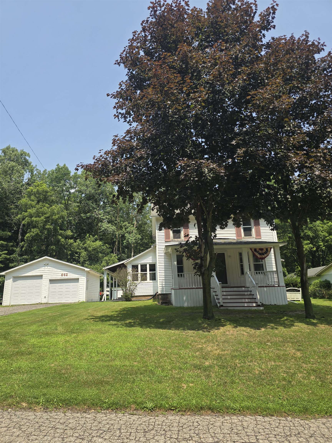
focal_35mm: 23
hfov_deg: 58.9
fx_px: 294
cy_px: 222
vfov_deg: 73.9
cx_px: 166
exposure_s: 1/434
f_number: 1.7
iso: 12
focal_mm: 6.3
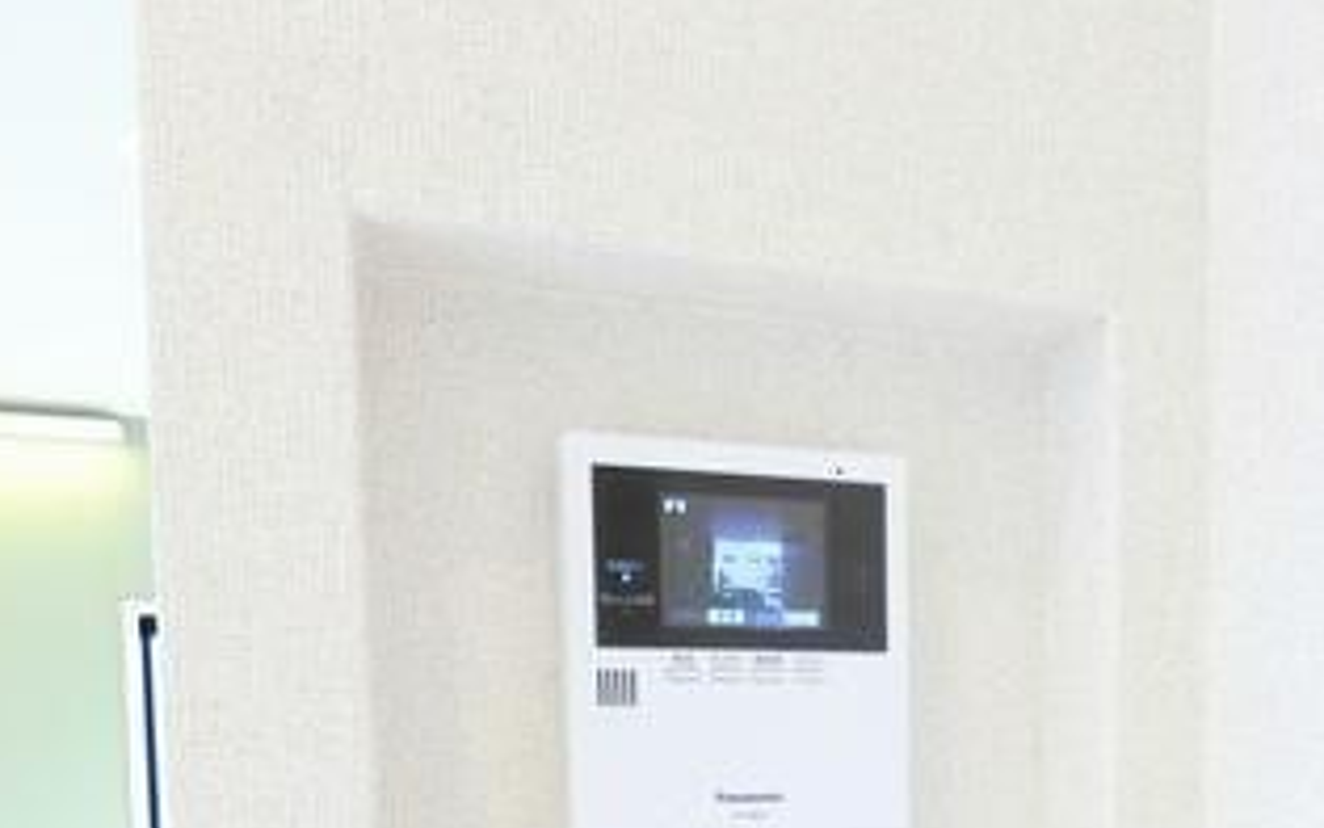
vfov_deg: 34.9
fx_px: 1155
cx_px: 738
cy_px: 870
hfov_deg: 59.5
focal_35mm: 32
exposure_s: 1/125
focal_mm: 4.06
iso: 250
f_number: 2.7
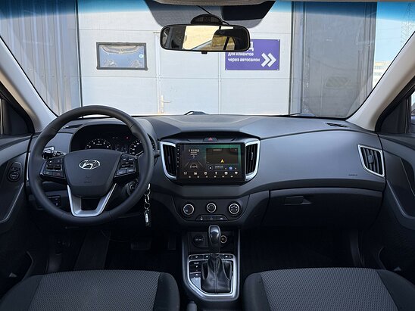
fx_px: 288
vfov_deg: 56.8
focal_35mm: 24
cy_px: 156
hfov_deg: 71.6
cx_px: 208
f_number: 1.78
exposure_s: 1/351
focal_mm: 6.76
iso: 100
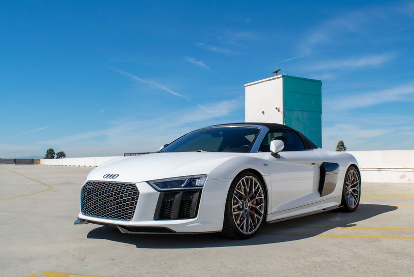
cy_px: 135
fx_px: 403
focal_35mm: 35
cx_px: 229
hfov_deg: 54.3
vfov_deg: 37.9
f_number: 13
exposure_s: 1/640
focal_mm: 18
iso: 200
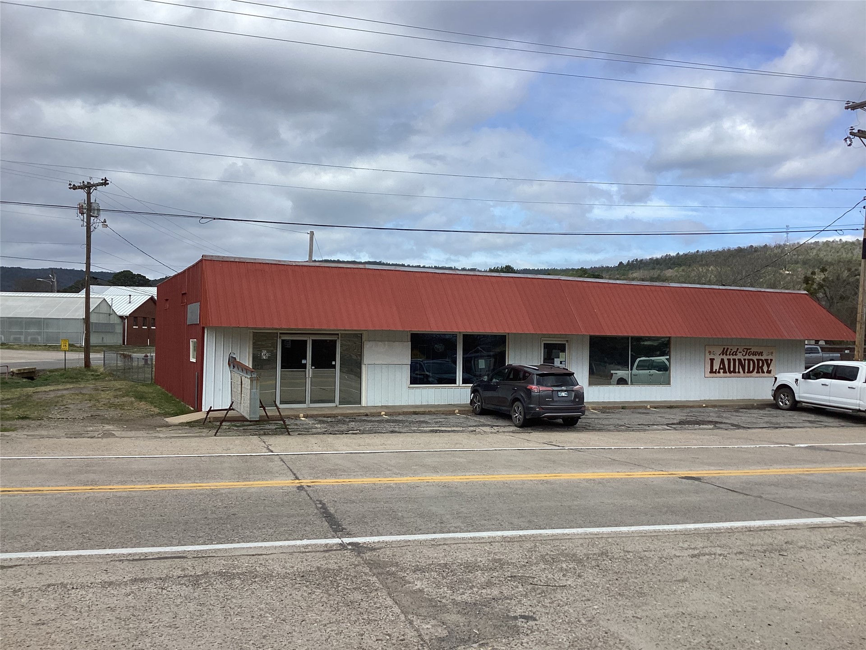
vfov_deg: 45.4
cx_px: 433
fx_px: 776
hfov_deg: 58.4
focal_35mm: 31
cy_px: 325
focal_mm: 3.3
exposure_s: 1/1567
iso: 25
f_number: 2.4
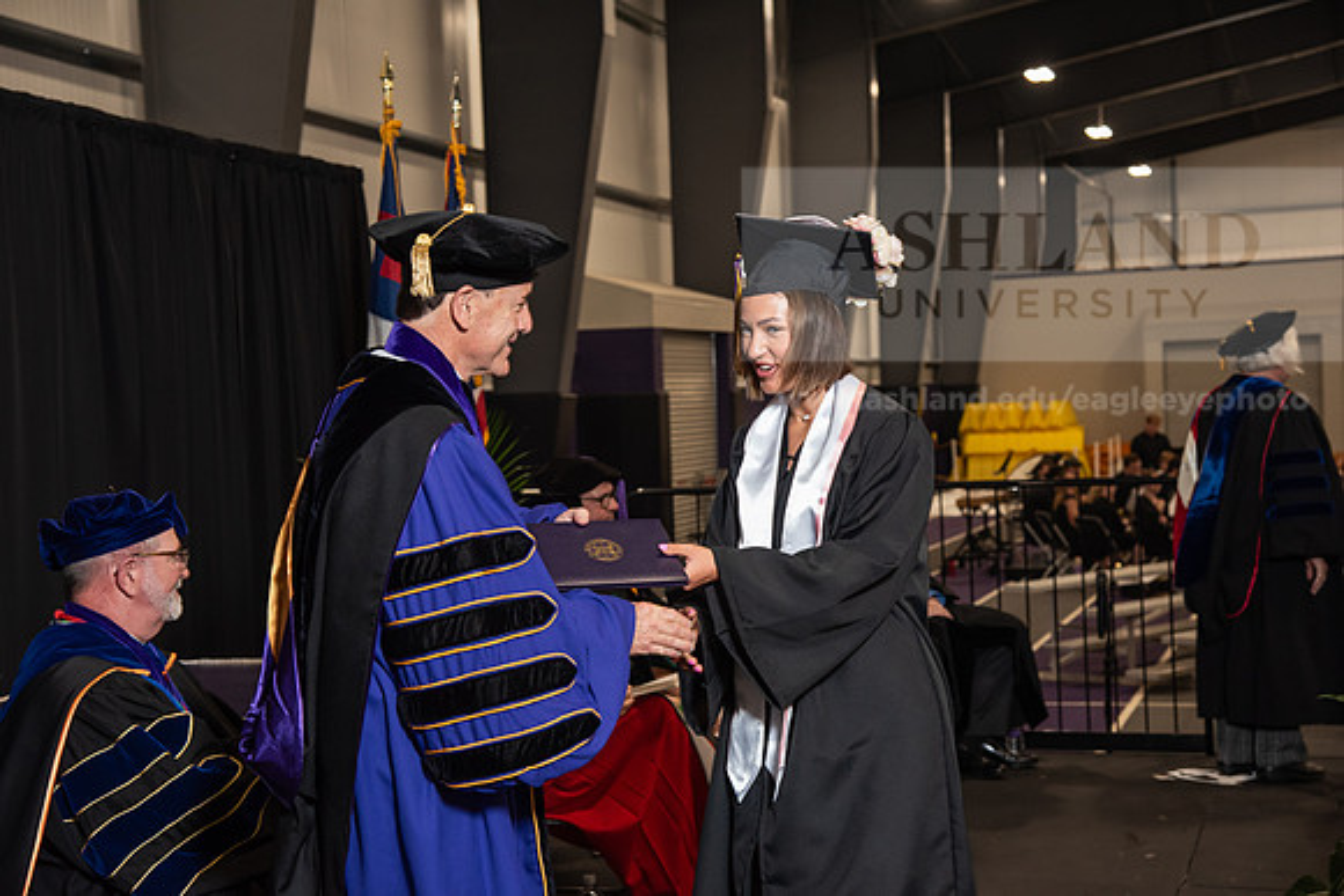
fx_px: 2427
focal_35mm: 65
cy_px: 448
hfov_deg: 31.0
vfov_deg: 20.9
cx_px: 672
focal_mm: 65
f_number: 5.6
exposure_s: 1/125
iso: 1600
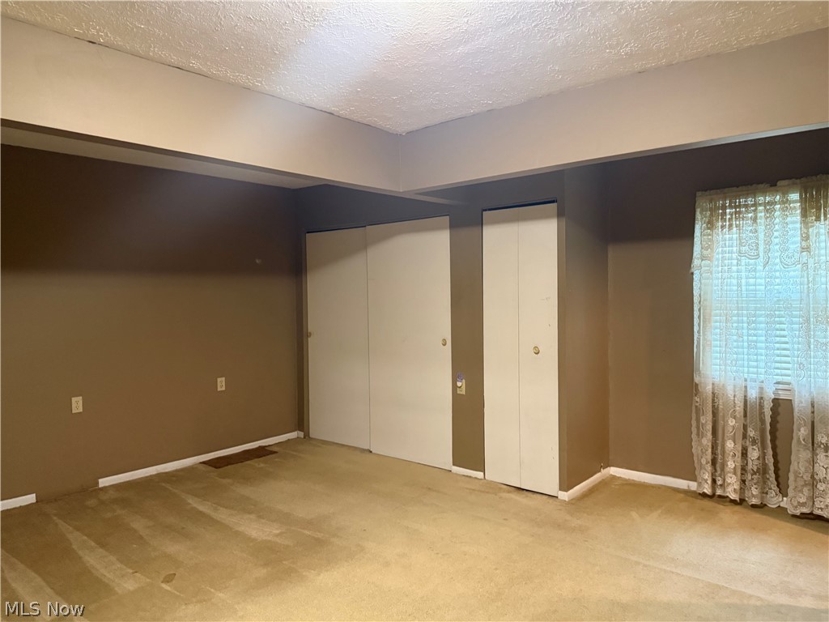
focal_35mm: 24
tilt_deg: -0.7
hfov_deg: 71.6
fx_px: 575
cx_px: 414
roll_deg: +0.4
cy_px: 311
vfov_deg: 56.8
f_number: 1.78
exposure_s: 1/60
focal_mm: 6.76
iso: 640
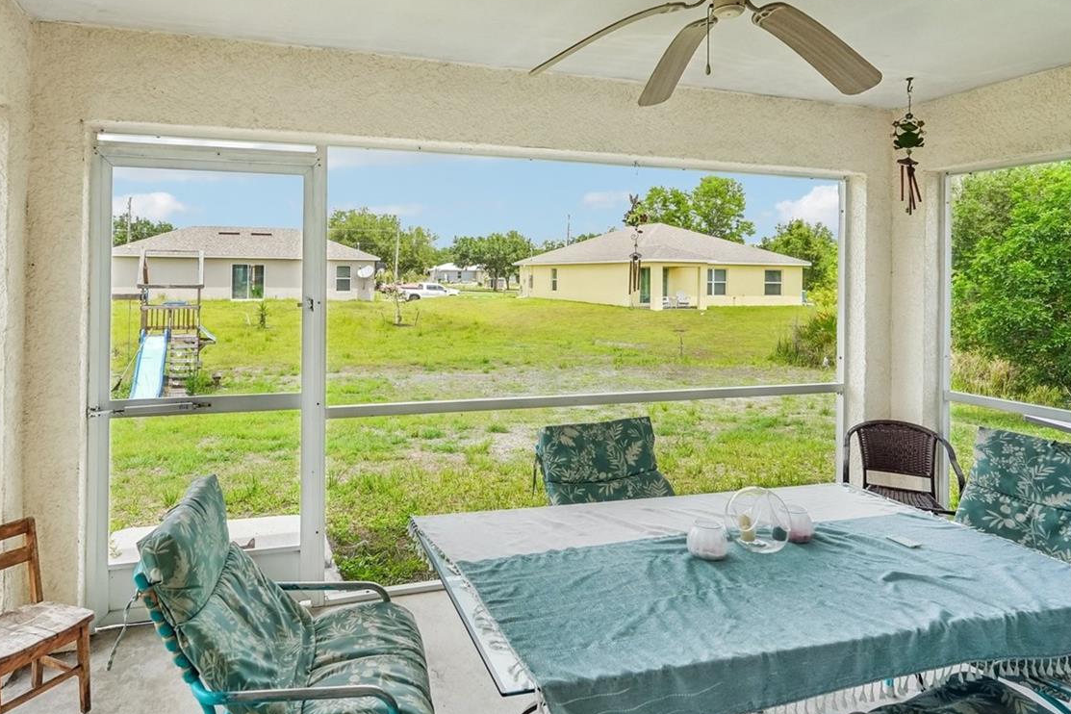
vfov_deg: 54.5
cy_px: 268
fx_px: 684
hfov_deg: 75.6
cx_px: 453
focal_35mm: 23
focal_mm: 16
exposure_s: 1/320
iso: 400
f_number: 8
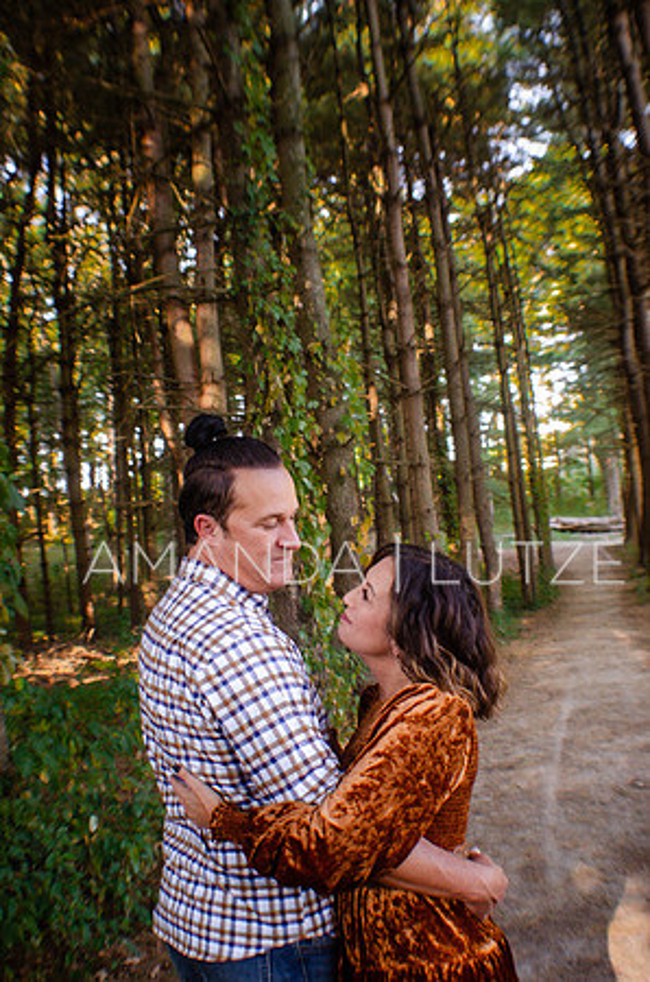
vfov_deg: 37.9
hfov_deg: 25.6
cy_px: 491
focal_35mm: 52
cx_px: 325
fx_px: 1428
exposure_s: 1/60
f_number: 4
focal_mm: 35
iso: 500
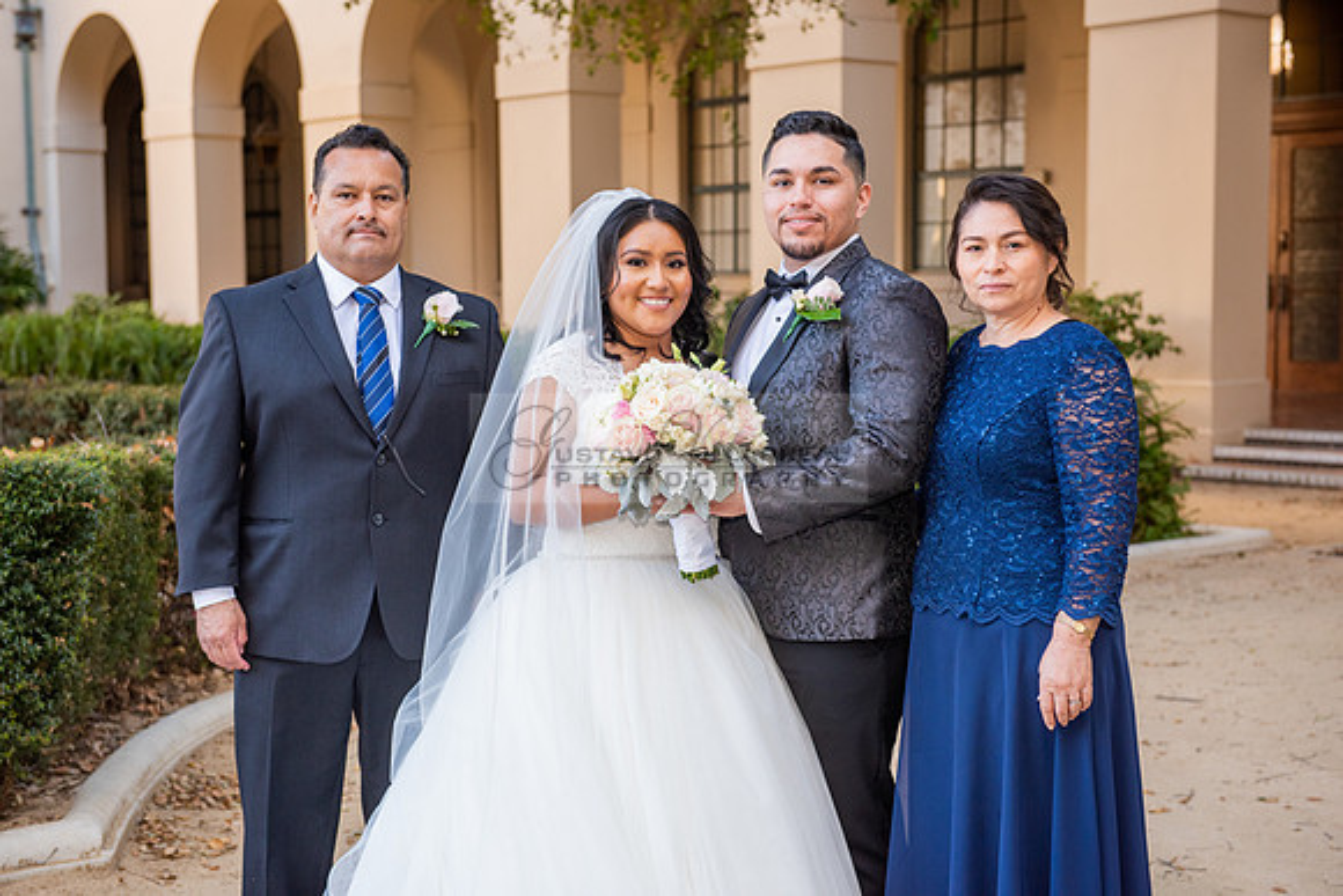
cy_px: 448
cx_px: 672
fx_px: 2164
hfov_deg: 34.5
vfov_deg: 23.4
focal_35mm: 58
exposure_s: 1/200
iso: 640
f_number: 4.5
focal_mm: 58
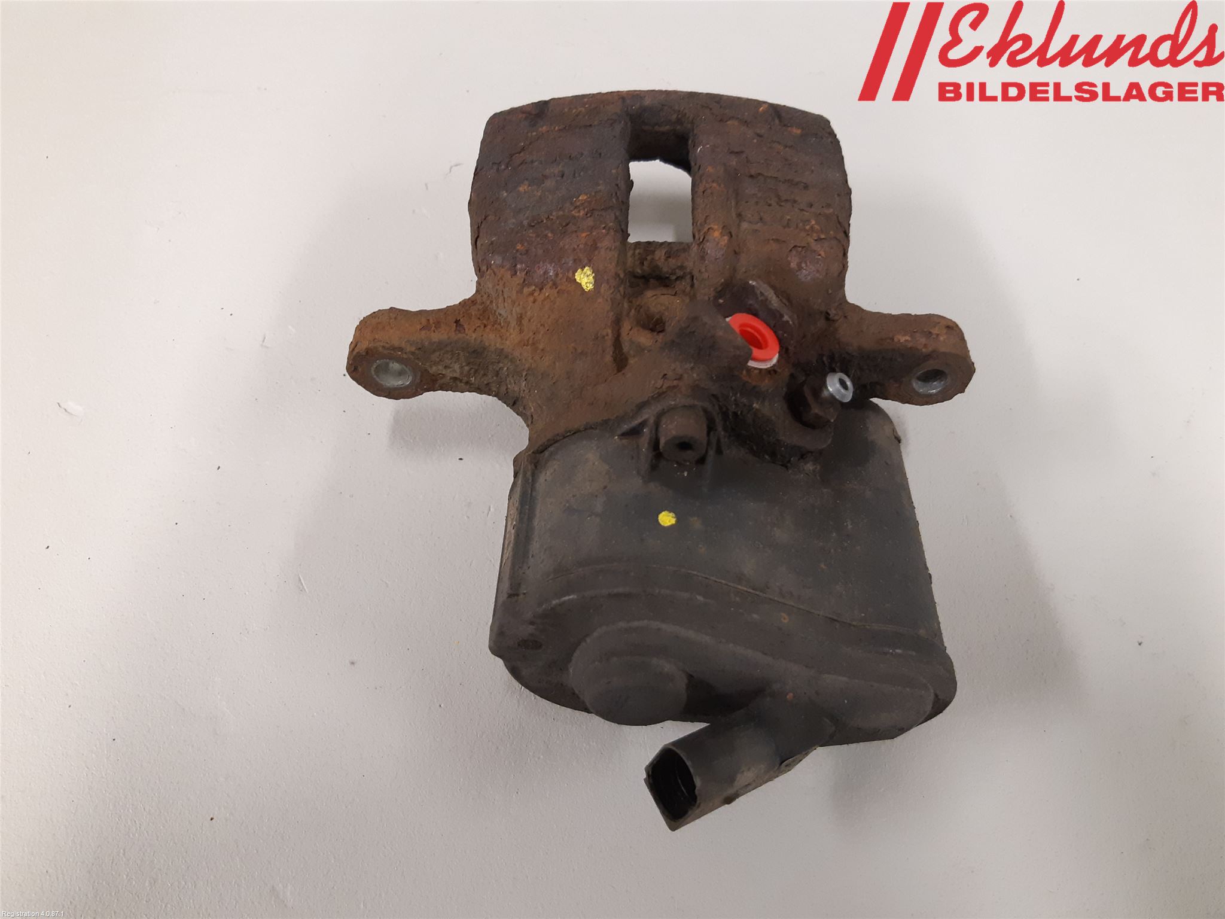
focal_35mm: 26
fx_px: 920
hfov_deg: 67.3
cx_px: 612
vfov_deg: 53.1
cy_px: 460
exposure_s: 1/50
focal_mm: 3.93
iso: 250
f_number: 1.7
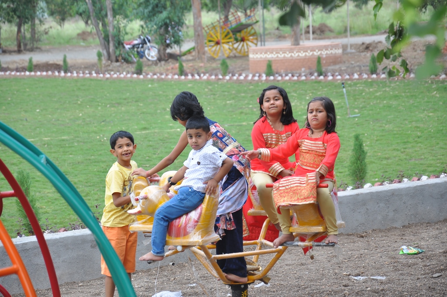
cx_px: 224
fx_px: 1953
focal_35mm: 158
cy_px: 148
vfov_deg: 8.7
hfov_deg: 13.1
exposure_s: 1/160
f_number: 6.3
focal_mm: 105
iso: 200
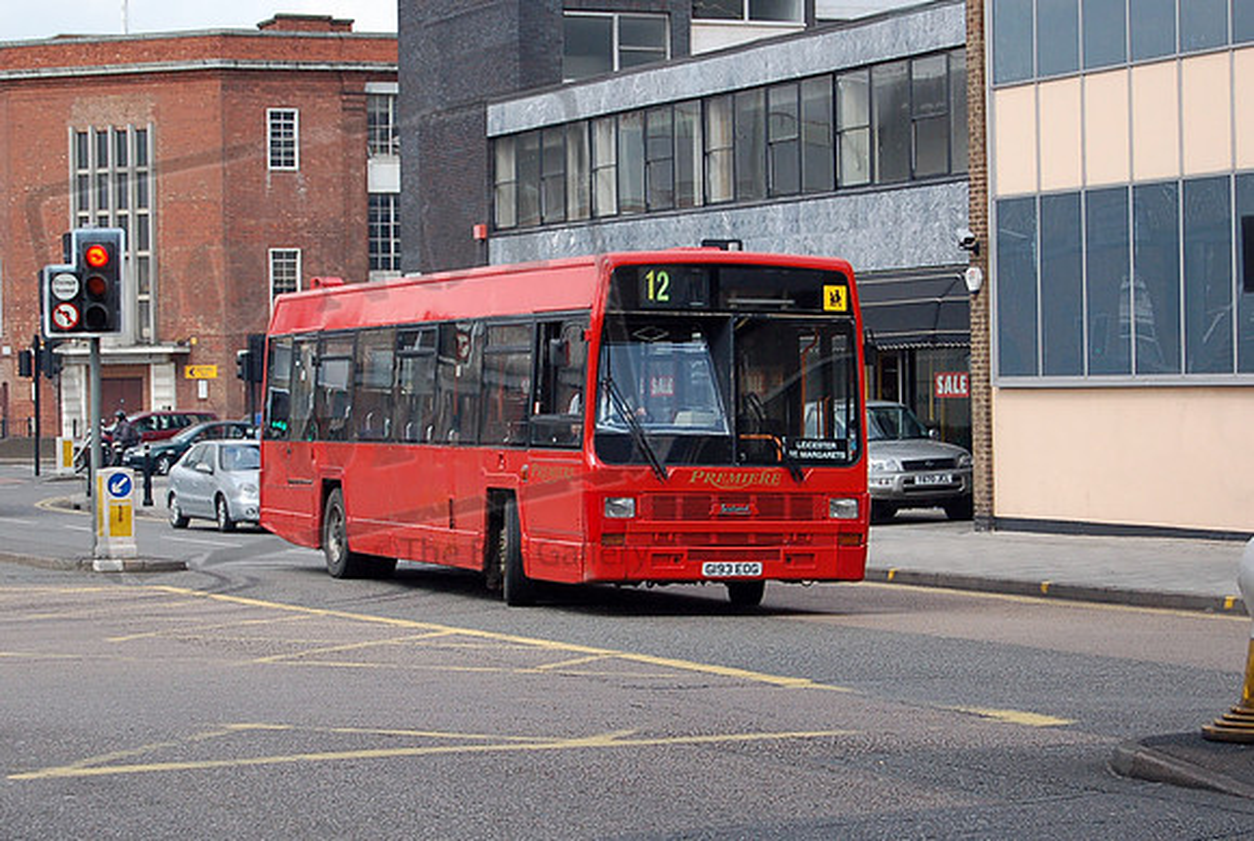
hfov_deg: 26.9
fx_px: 2617
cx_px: 627
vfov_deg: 18.3
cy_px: 420
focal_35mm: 75
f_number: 5.6
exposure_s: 1/800
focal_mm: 50
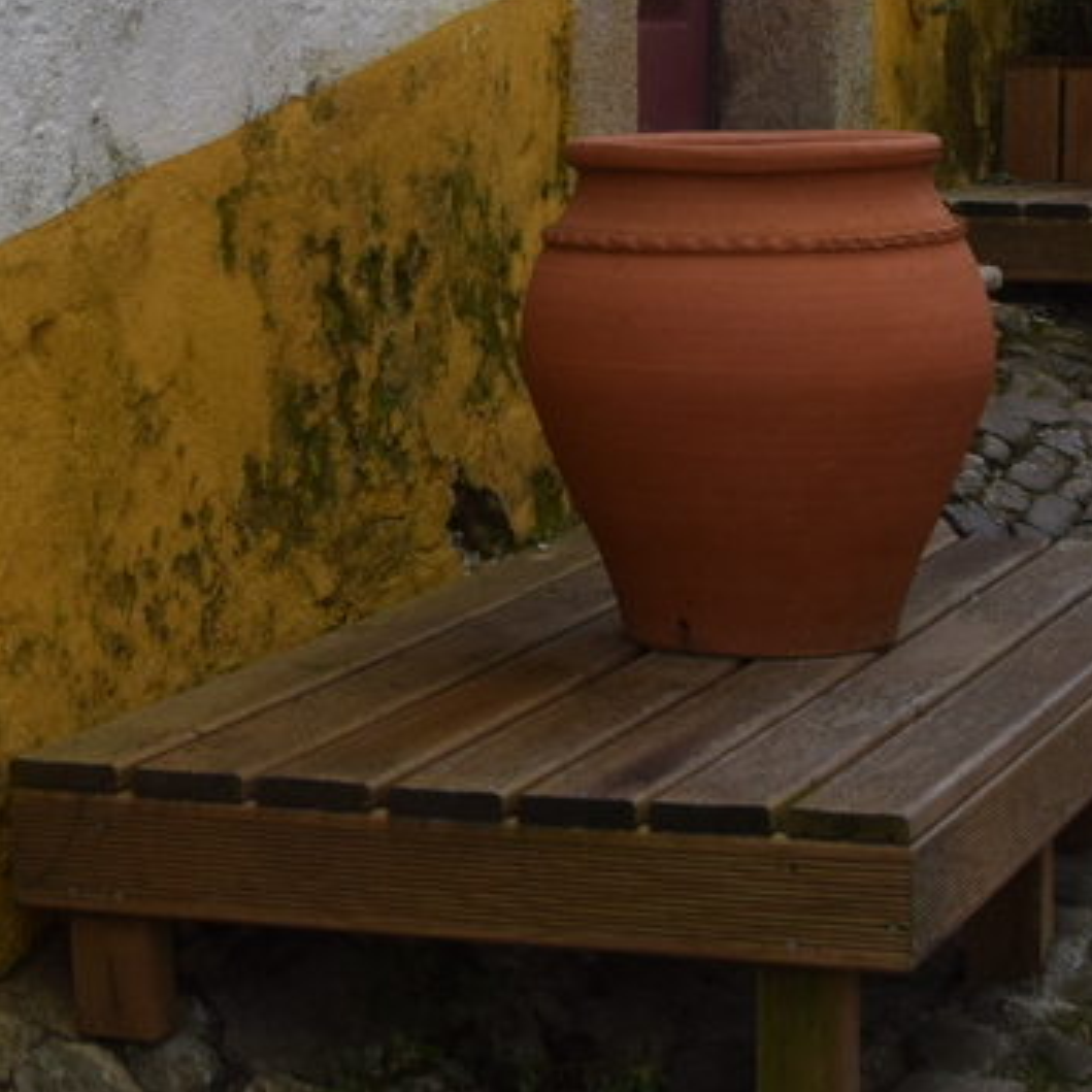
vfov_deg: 15.6
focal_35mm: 104
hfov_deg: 16.7
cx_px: 390
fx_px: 3712
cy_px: -497
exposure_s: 1/250
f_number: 8
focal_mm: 18
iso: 400
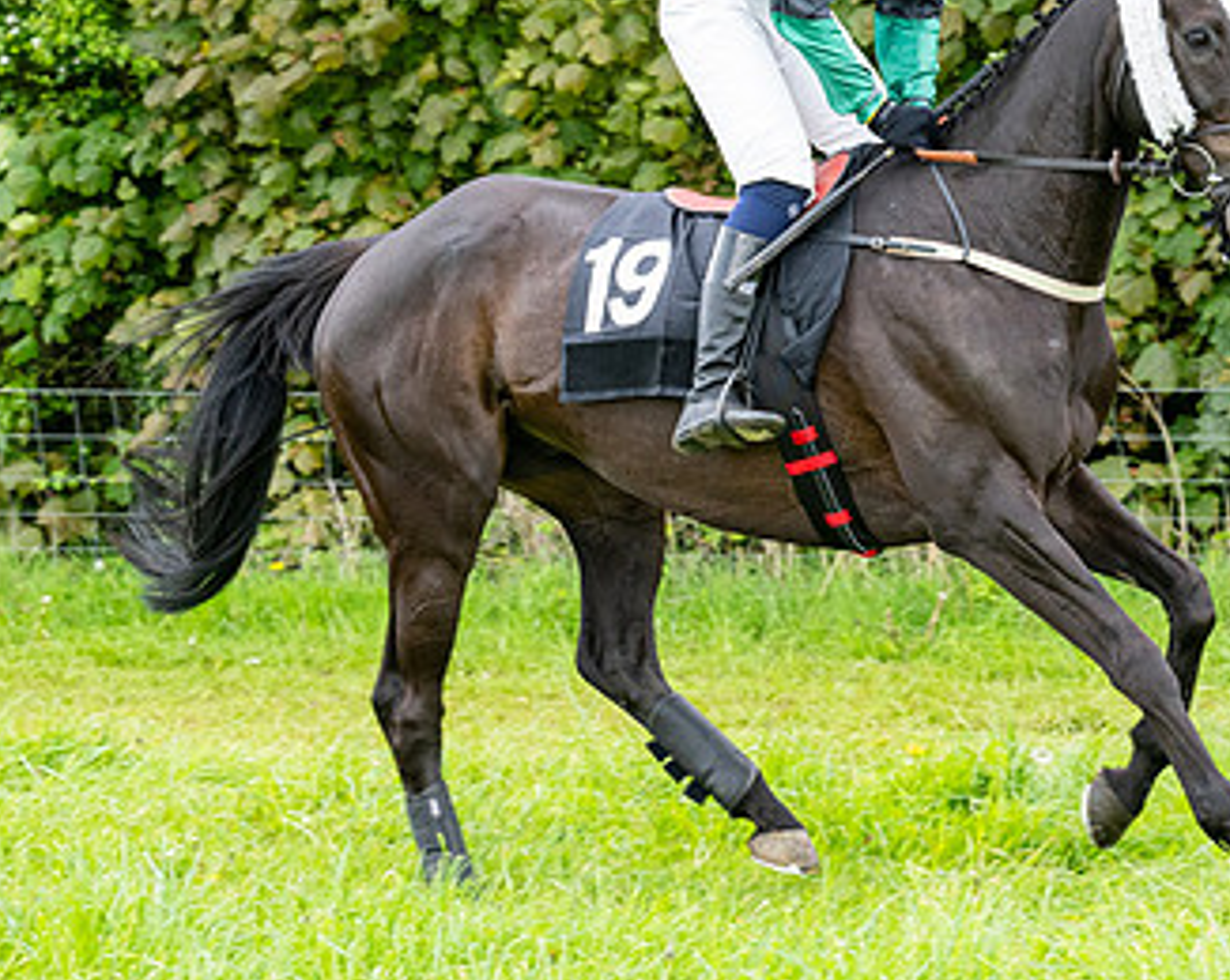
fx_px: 7127
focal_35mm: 196
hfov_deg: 9.9
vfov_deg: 7.9
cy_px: 301
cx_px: 730
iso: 400
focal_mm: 76
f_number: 5
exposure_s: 1/500
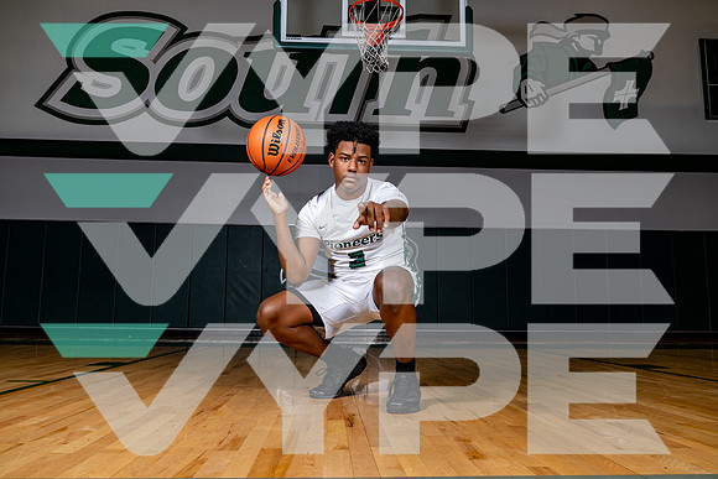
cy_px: 240
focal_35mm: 29
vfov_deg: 45.0
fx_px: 578
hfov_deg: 63.6
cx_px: 359
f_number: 6.3
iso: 250
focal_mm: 29
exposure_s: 1/125
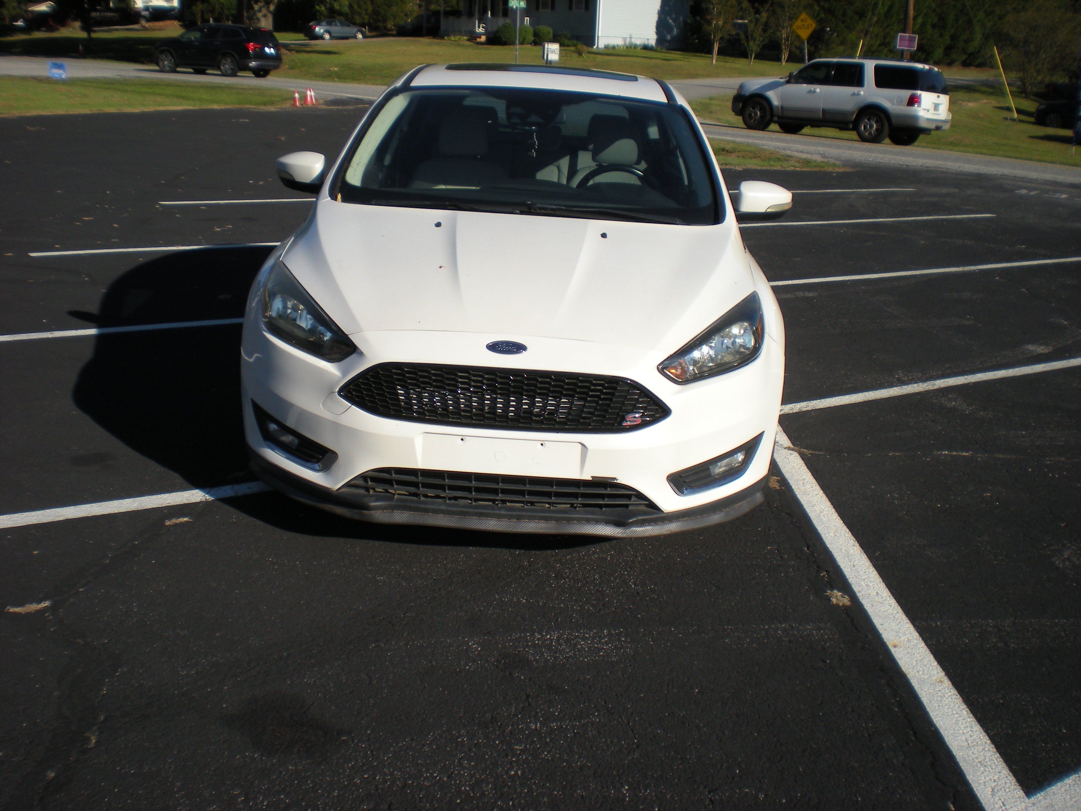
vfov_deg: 37.7
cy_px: 406
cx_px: 540
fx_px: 1187
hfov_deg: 49.0
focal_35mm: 38
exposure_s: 1/656
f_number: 4.6
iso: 64
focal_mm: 6.3
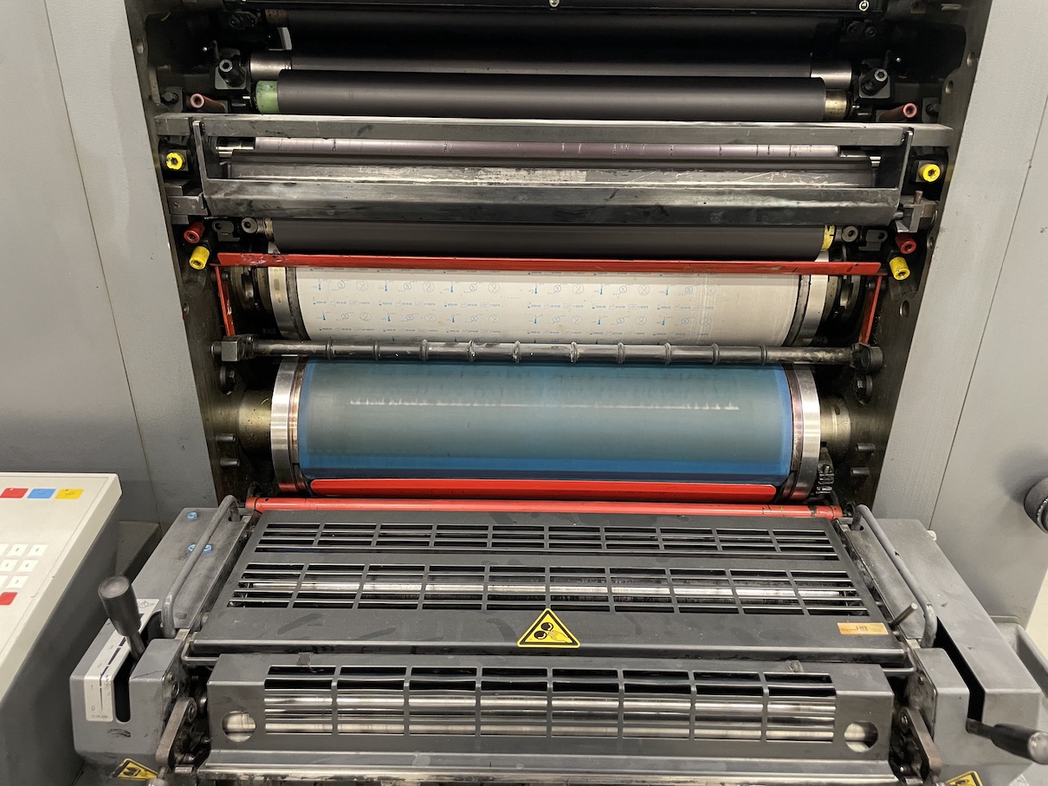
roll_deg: -0.9
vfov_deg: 53.0
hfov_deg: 67.3
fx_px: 787
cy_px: 393
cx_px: 524
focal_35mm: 26
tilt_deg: -25.7
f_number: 1.6
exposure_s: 1/50
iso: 250
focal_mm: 4.2
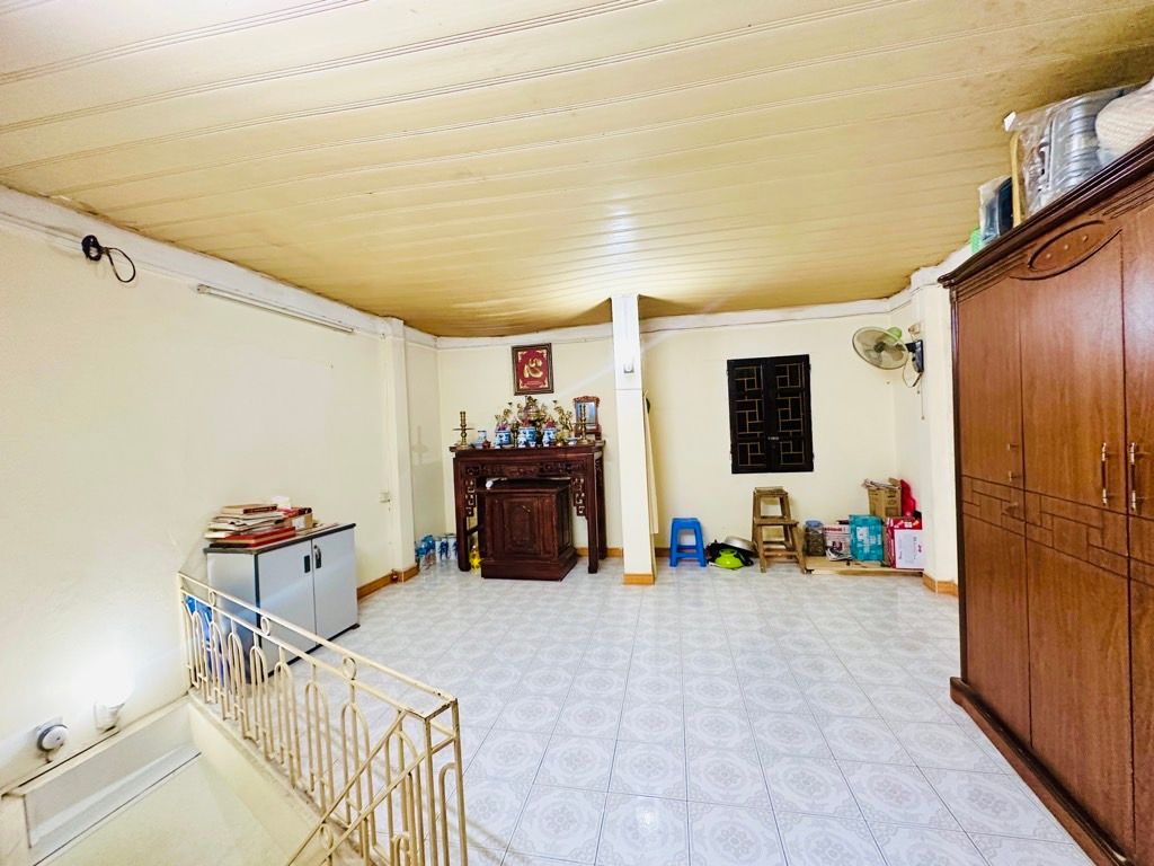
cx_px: 577
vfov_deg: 85.7
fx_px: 467
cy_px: 433
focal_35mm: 14
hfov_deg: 102.1
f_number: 2.2
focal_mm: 2.22
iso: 640
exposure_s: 1/50
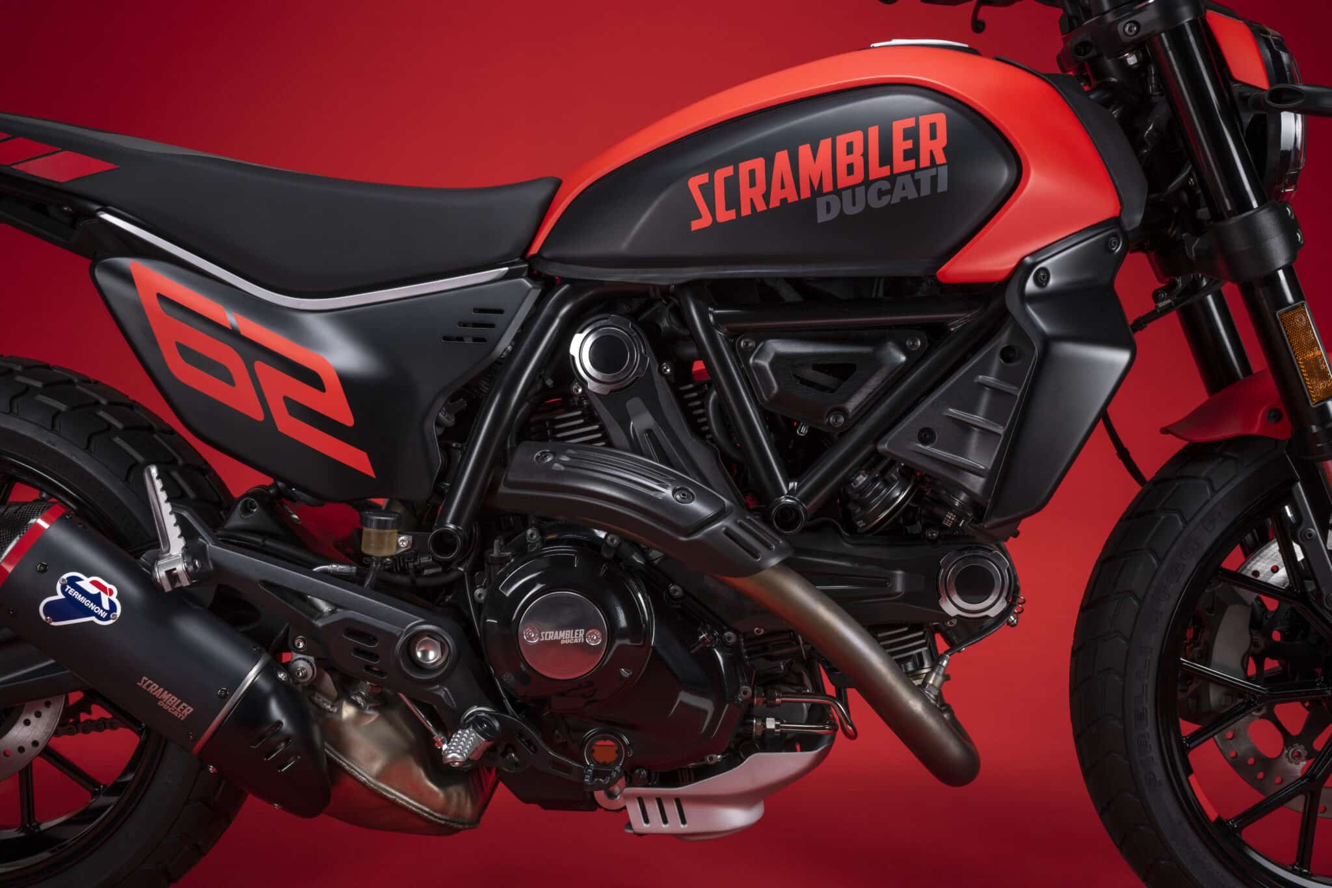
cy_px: 444
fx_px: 1591
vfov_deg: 31.2
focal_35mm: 43
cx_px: 666
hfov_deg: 45.4
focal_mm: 43
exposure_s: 1/125
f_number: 11
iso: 100
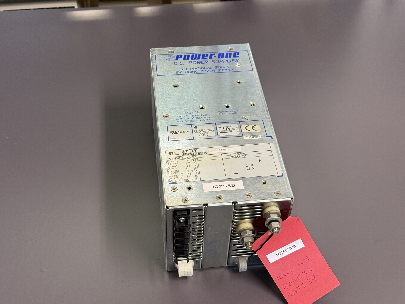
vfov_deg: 30.3
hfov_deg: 39.7
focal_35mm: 48
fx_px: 562
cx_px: 202
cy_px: 152
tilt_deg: -46.6
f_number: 1.78
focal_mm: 6.76
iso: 160
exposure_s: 1/50
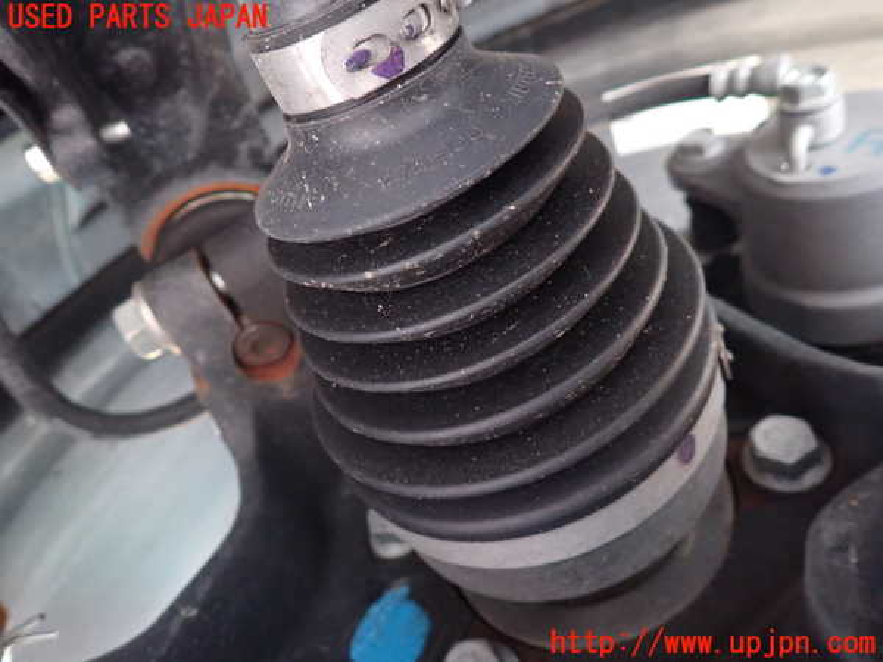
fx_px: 638
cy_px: 331
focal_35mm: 25
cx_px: 442
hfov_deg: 69.4
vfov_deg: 54.9
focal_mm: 4.5
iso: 800
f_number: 2
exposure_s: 1/15
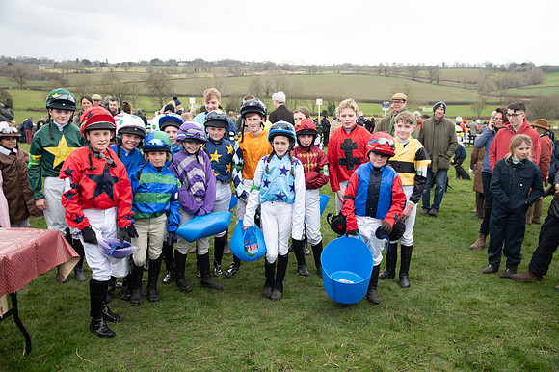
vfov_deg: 41.1
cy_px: 186
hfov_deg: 58.7
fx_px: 497
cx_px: 280
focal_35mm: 32
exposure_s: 1/125
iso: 200
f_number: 5
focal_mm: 32
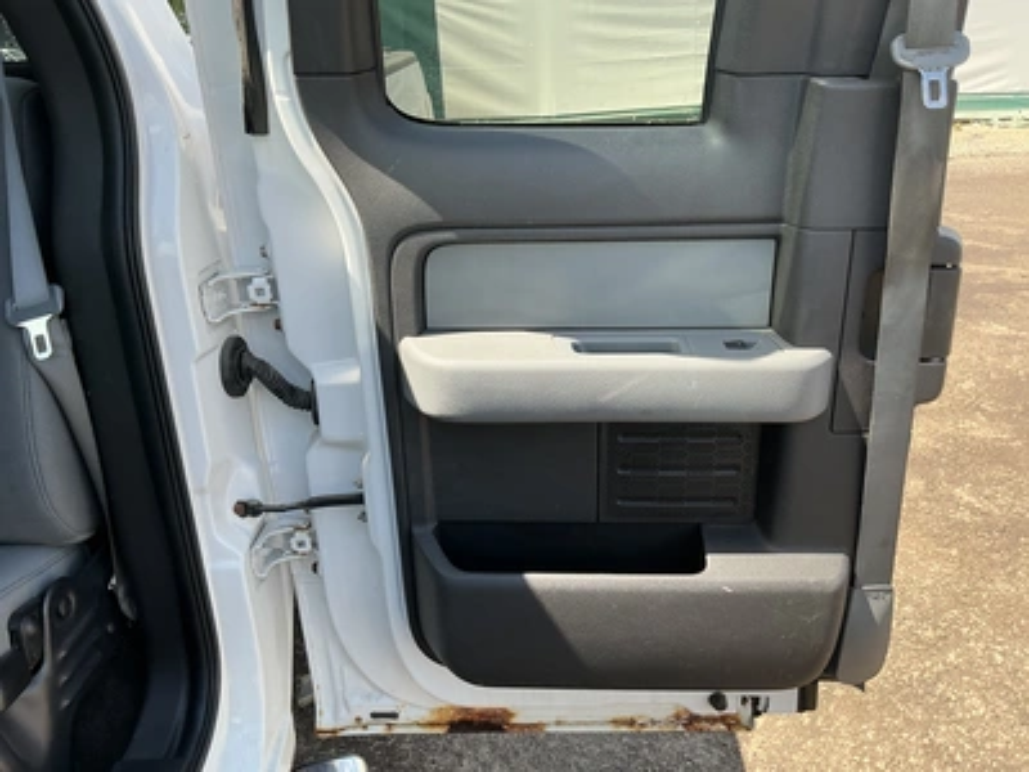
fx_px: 832
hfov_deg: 63.4
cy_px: 386
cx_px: 514
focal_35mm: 28
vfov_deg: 49.7
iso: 25
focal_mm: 3
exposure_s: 1/272
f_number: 1.8
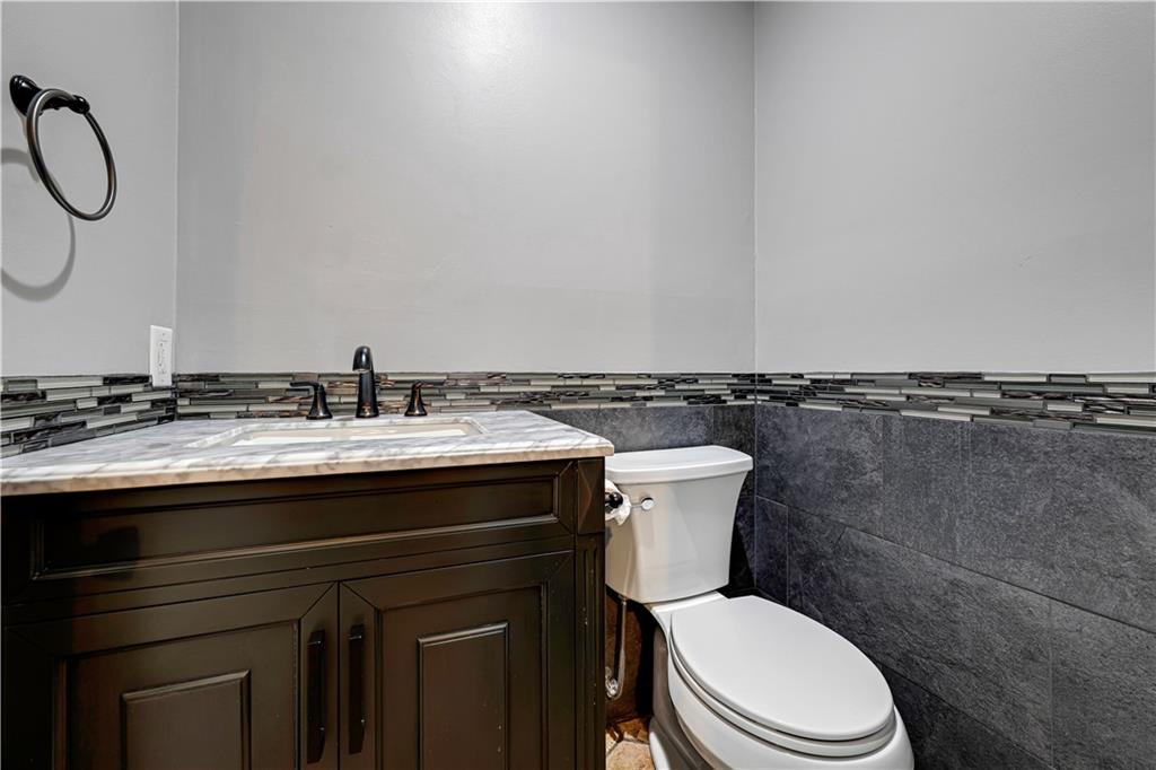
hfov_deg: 104.3
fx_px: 449
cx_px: 578
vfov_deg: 81.2
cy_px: 385
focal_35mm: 14
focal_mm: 14
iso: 100
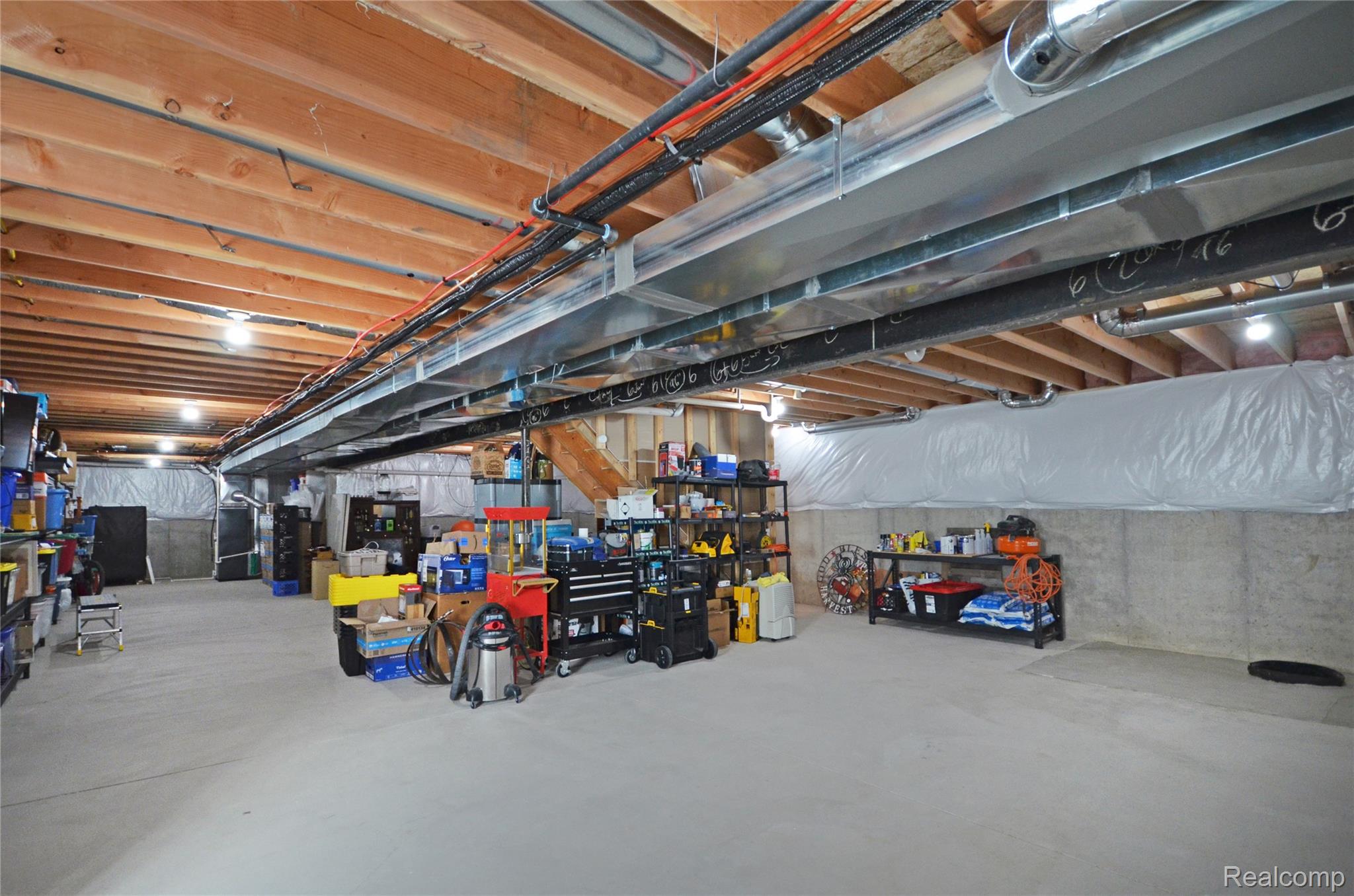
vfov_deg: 77.1
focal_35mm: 15
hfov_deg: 100.5
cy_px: 448
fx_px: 563
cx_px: 677
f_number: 4
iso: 720
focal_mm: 10
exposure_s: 1/60
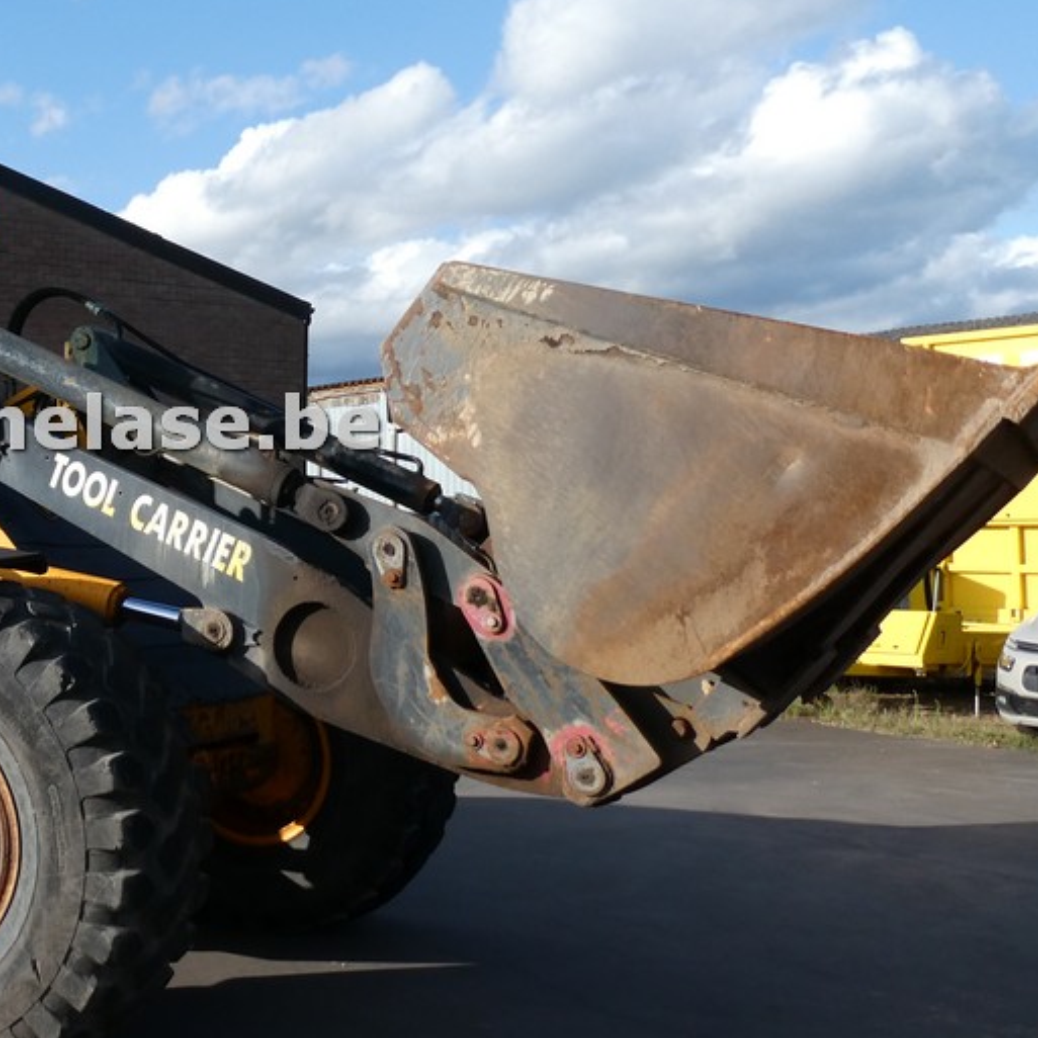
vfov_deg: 37.4
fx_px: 1527
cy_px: 423
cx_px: 49
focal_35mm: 45
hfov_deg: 34.8
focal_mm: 4.3
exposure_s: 1/640
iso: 80
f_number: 3.3
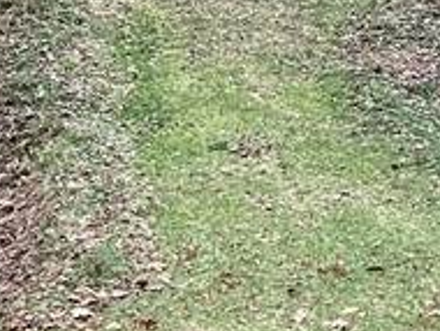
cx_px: 225
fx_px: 2125
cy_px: 83
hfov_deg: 11.8
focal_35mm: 167
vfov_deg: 8.9
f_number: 2.4
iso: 40
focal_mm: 3.3
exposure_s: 1/120
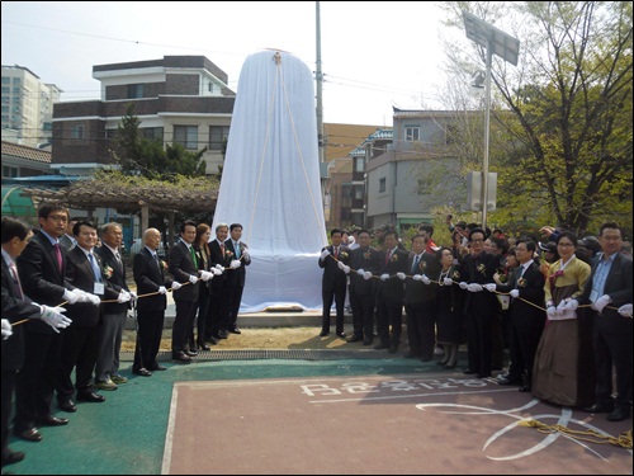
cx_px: 317
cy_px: 238
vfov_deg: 51.4
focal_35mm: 27
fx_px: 495
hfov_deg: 65.3
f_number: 3.5
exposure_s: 1/980
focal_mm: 4.9
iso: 80
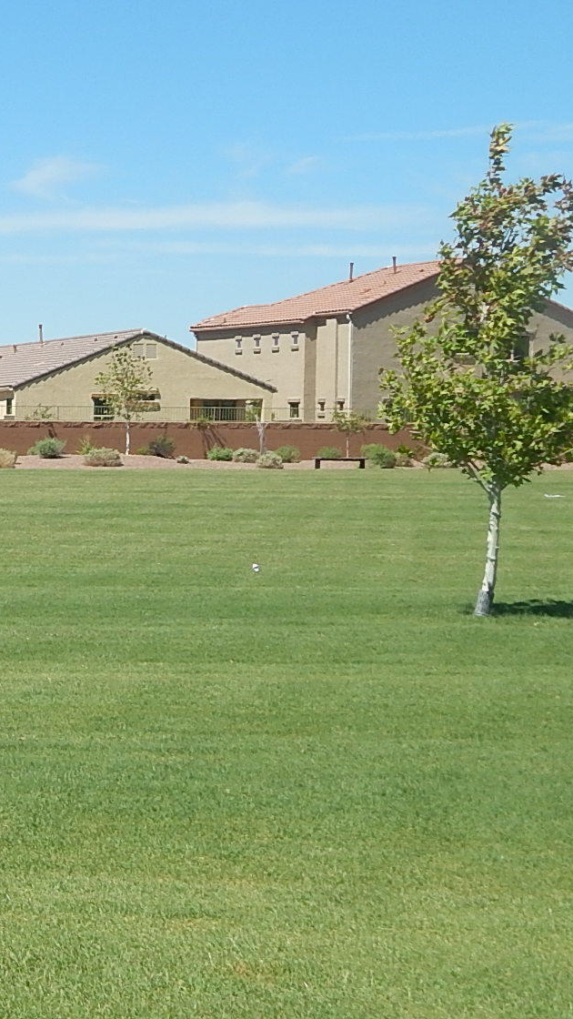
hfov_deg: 13.2
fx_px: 2269
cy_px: 499
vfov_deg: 25.3
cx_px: -406
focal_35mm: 84
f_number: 6.9
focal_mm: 6.8
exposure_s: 1/400
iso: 125
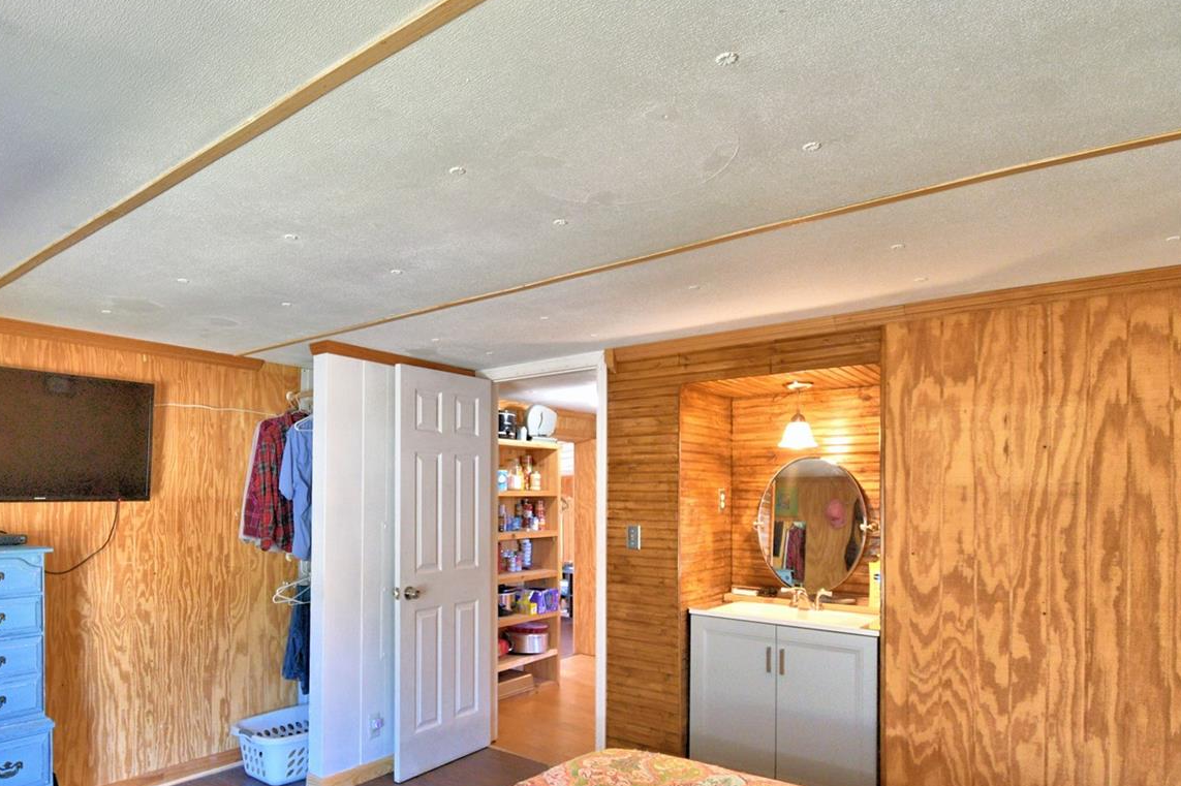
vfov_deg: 58.7
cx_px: 450
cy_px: 493
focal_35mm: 21
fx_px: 689
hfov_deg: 79.9
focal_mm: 10
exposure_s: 1/30
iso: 800
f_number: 4.5
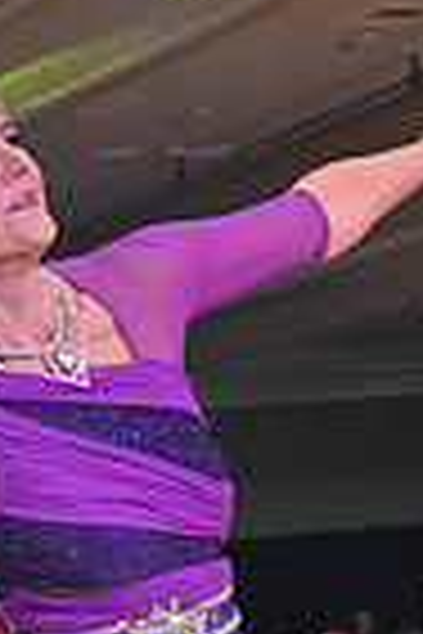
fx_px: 2908
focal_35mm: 165
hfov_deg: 8.1
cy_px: 872
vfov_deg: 12.0
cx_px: -241
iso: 2500
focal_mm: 40
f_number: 5
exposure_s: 1/320
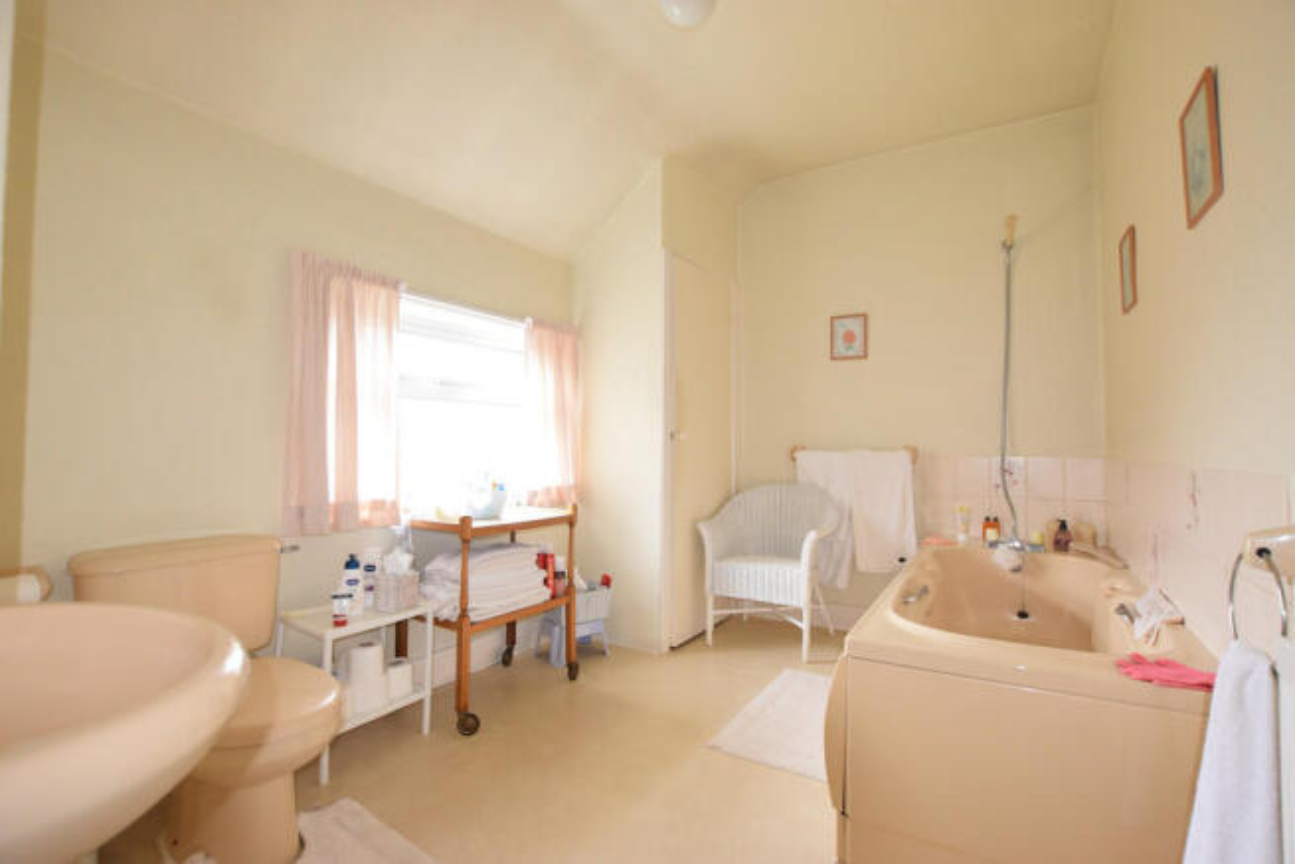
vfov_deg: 77.4
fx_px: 540
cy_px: 432
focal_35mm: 15
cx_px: 648
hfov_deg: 100.4
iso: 800
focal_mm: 10
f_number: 4.5
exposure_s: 1/80
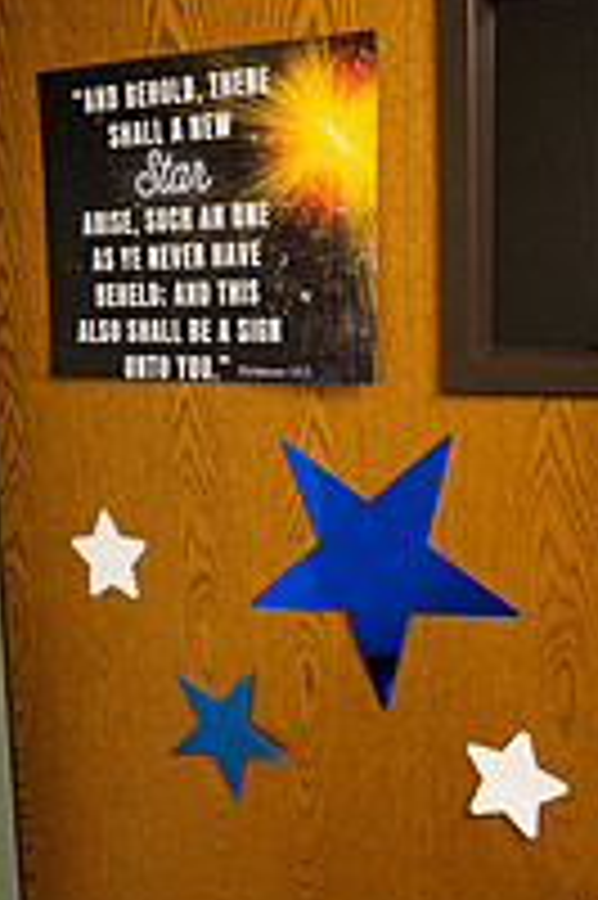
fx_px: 898
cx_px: 423
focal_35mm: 36
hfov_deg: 36.2
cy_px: 428
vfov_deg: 53.1
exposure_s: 1/200
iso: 640
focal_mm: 16
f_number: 2.8
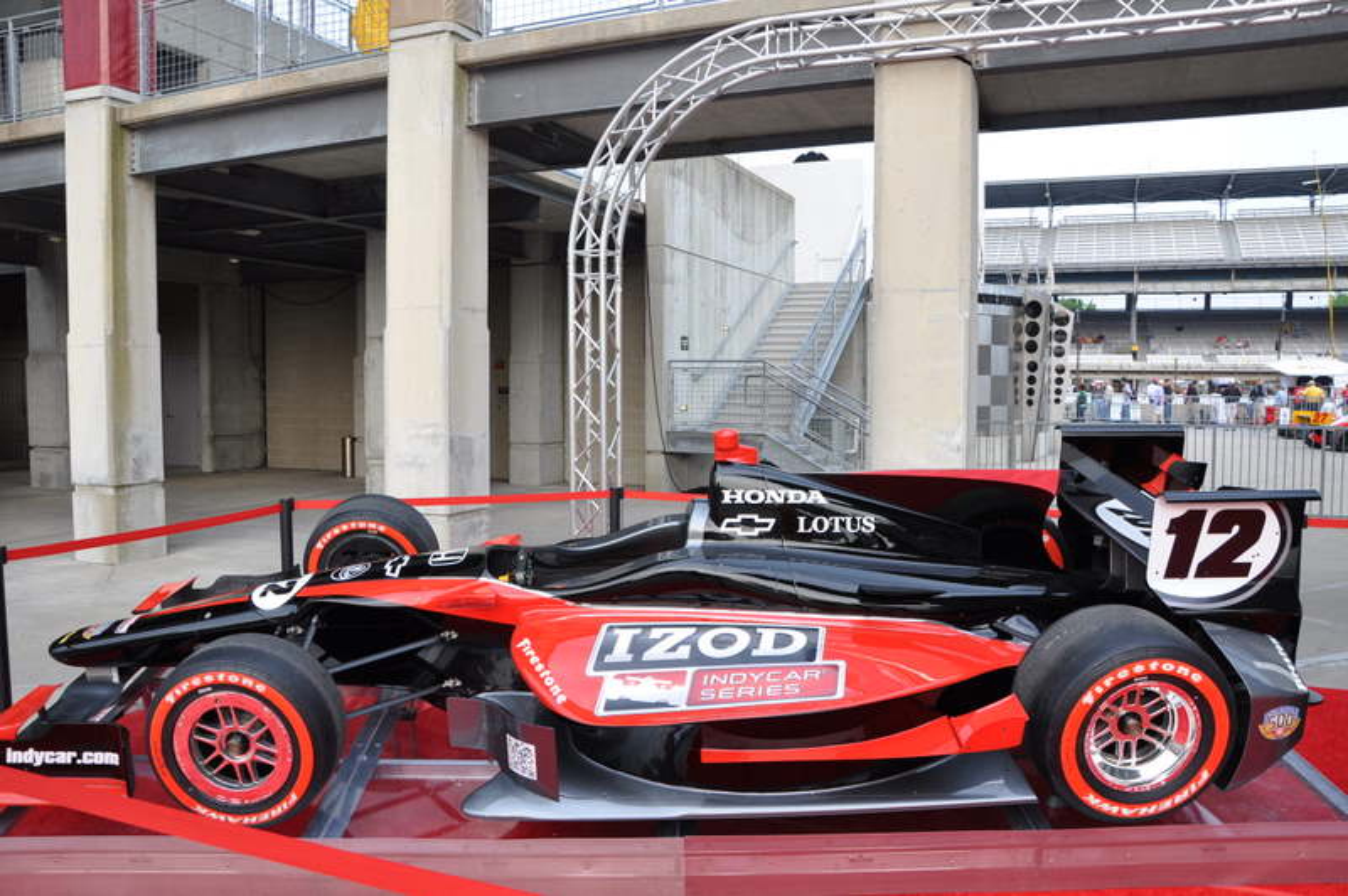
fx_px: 1010
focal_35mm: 27
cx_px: 674
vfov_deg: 47.9
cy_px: 448
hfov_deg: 67.4
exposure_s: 1/160
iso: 320
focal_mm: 18
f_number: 6.3
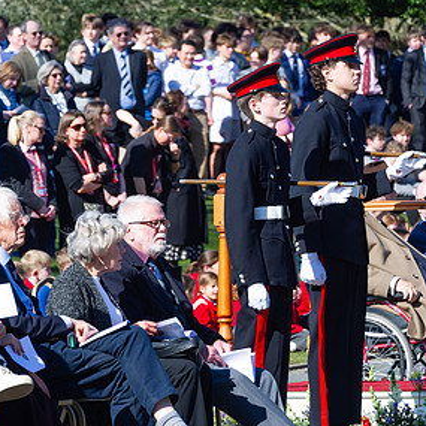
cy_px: 192
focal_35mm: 406
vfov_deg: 4.3
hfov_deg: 4.3
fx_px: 5653
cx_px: 350
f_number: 8
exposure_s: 1/320
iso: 250
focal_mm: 200
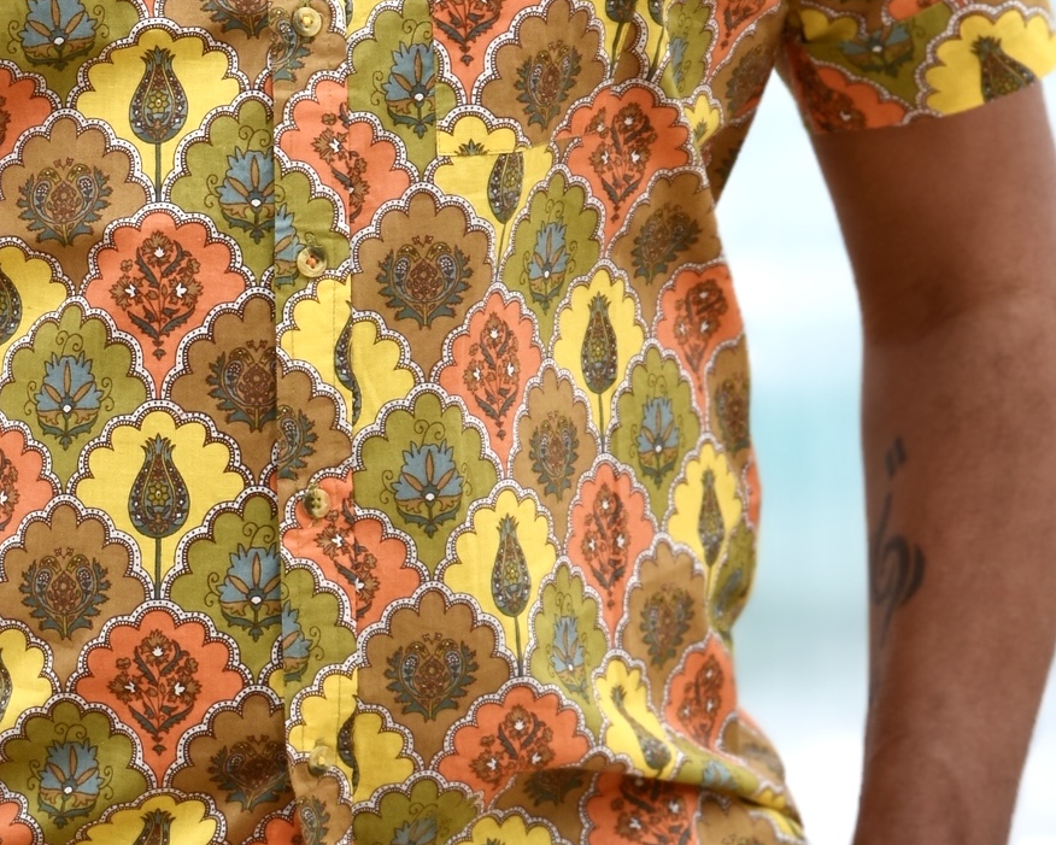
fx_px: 12597
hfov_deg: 4.8
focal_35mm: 403
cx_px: 247
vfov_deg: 3.8
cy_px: 148
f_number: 8
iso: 640
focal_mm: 98
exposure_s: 1/1000
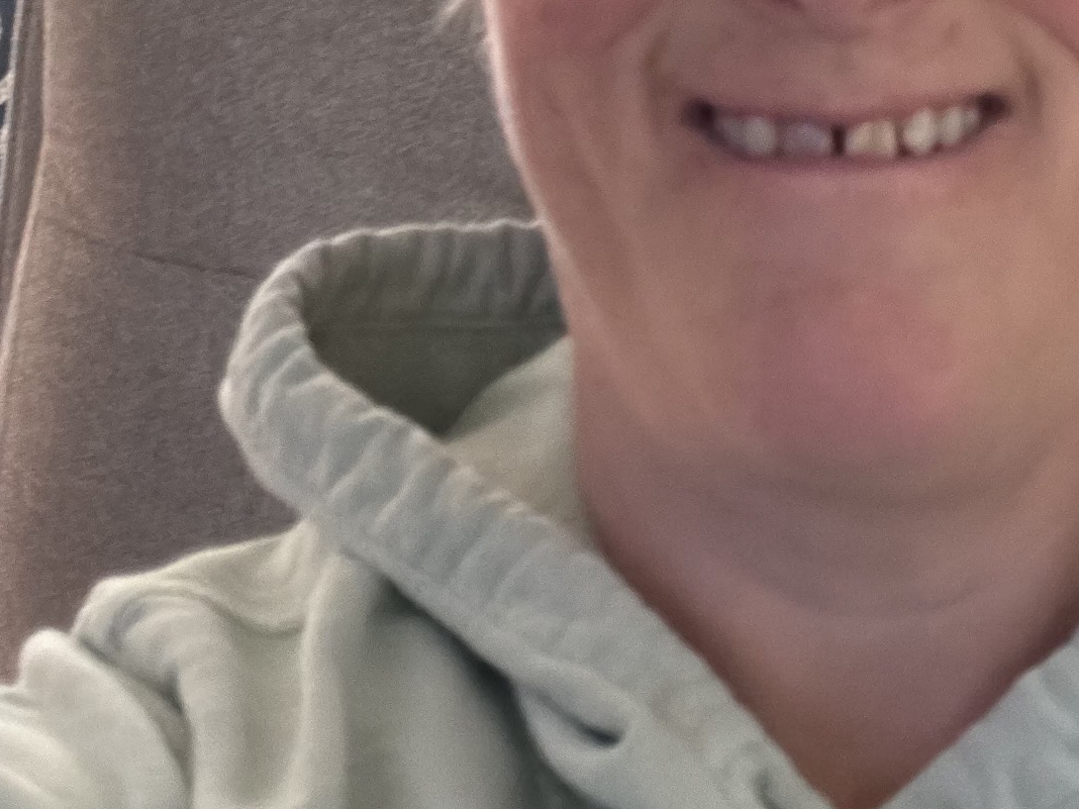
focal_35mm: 85
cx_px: 896
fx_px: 2649
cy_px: 22
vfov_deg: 17.0
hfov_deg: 22.6
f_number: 1.9
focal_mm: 2.71
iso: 250
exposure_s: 1/40
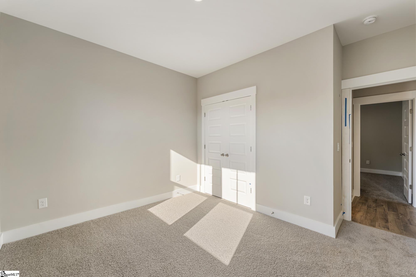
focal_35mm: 14
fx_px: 162
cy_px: 138
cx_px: 208
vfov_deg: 81.2
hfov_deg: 104.3
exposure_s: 1/60
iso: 400
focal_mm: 14
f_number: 6.3
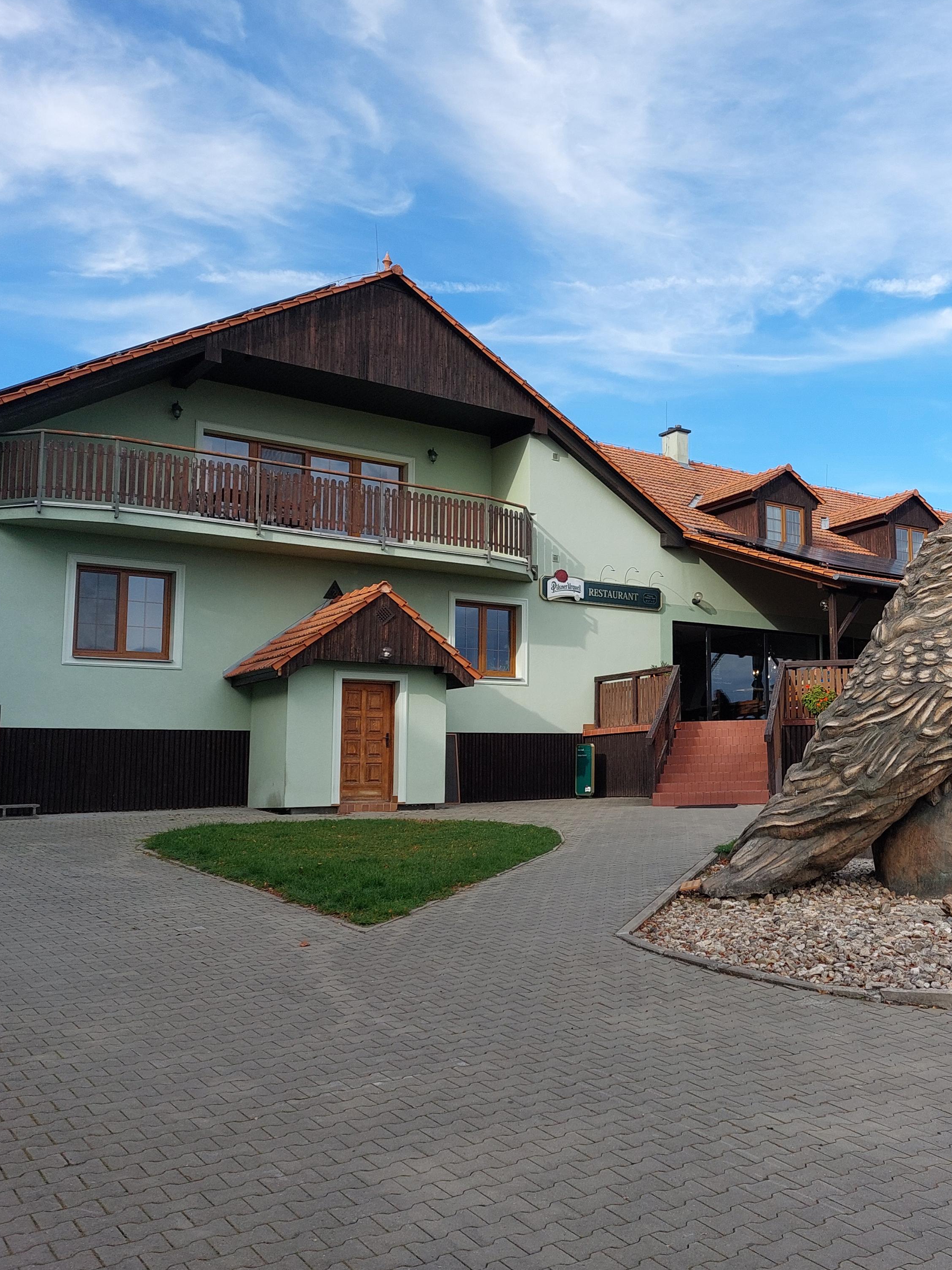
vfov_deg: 54.0
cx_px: 735
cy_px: 638
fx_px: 1247
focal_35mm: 34
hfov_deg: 40.4
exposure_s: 1/482
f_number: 1.8
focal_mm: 5.23
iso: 25
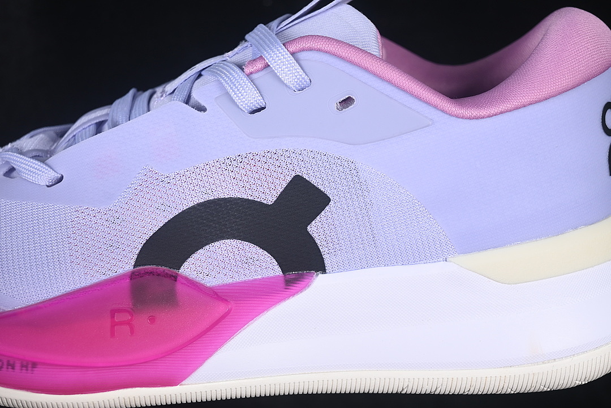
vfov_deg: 18.2
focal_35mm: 75
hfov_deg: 27.0
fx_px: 1273
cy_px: 204
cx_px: 306
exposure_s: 1/80
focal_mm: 50
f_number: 7.1
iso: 160
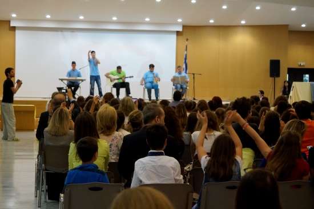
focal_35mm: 82
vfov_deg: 16.6
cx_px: 157
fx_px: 720
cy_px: 104
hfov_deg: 24.6
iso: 1000
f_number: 4.5
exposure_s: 1/160
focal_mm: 55
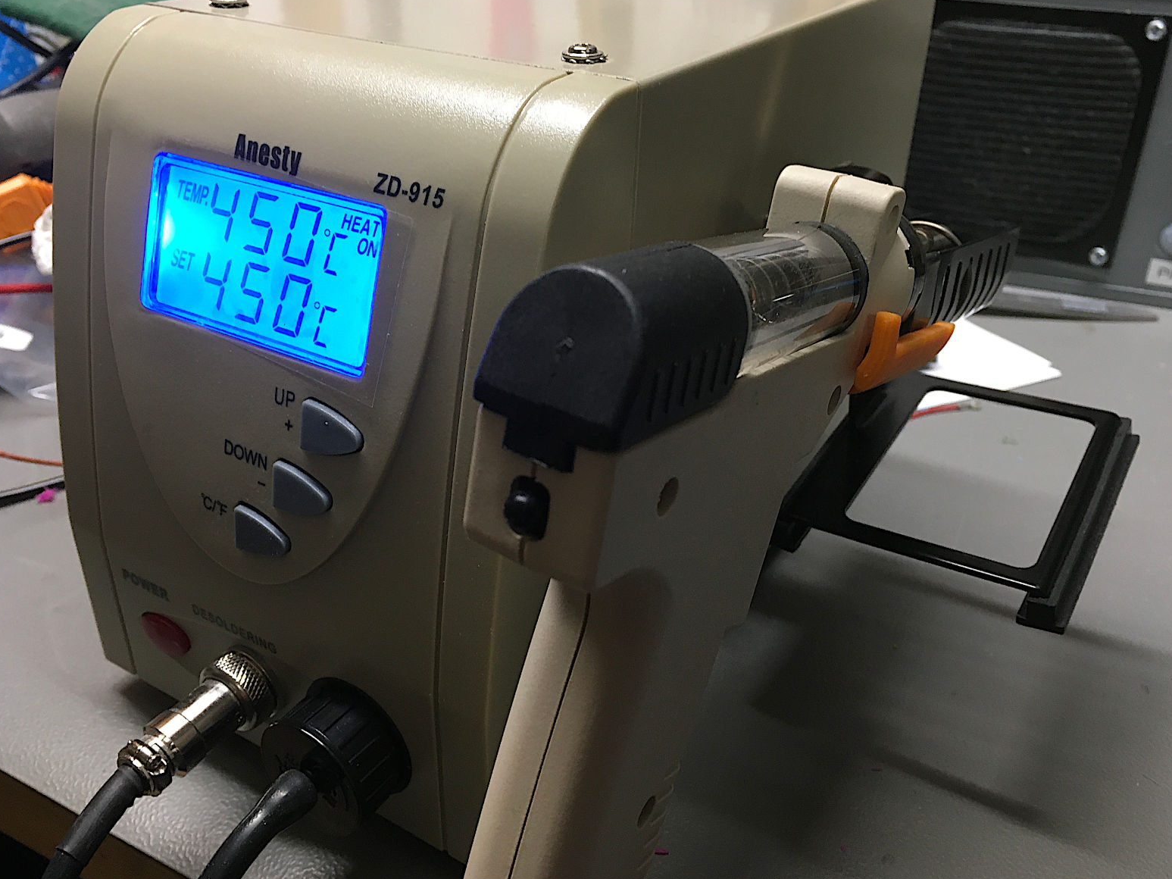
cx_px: 595
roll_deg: -2.9
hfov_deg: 58.4
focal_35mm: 31
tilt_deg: -29.4
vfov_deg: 45.4
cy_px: 424
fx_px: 1049
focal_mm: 4.15
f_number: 2.2
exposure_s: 1/33
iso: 125
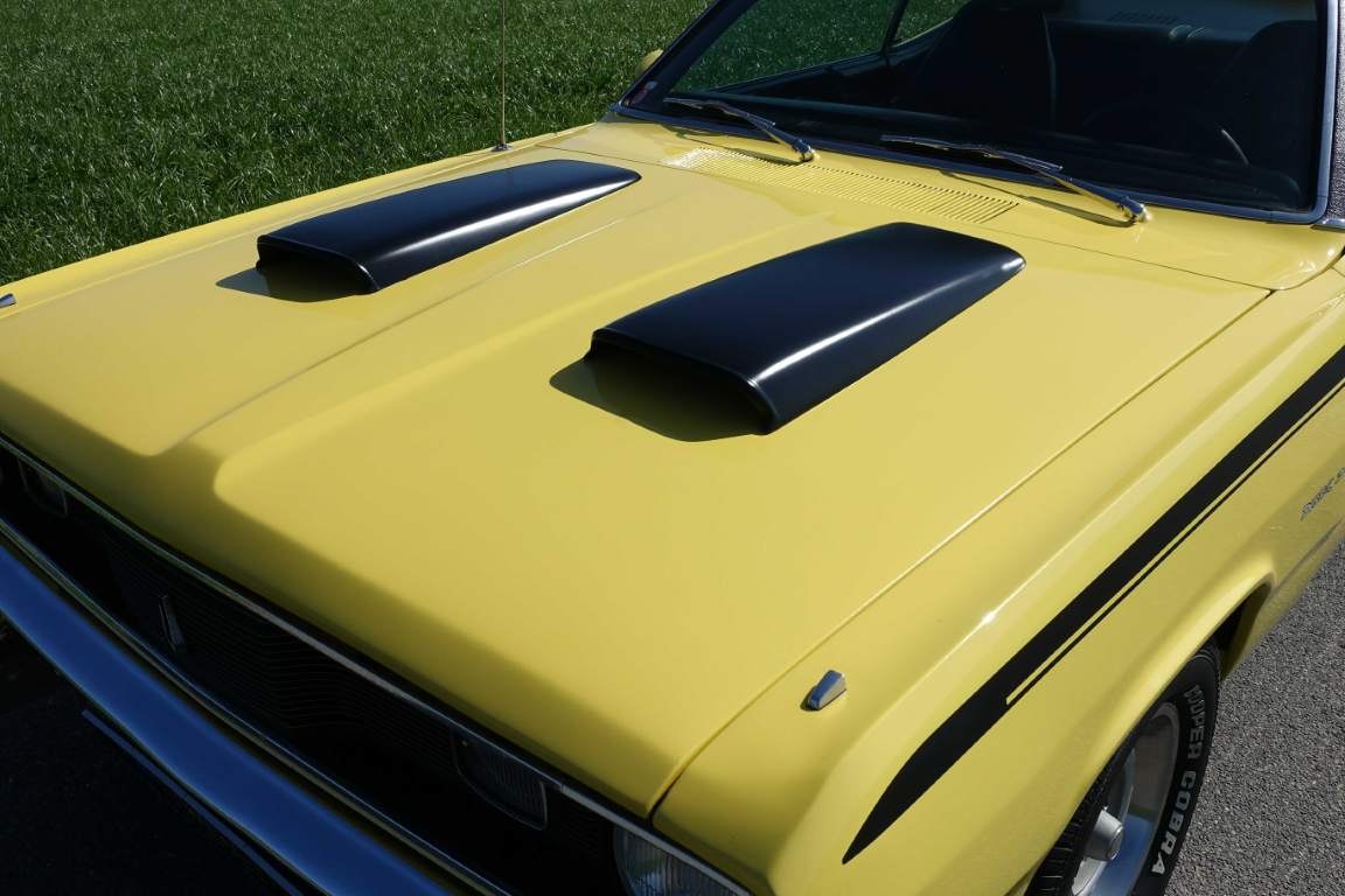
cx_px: 672
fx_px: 1270
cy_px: 448
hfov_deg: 55.8
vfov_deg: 38.9
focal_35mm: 34
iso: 125
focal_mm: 12.64
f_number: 7.1
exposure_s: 1/800
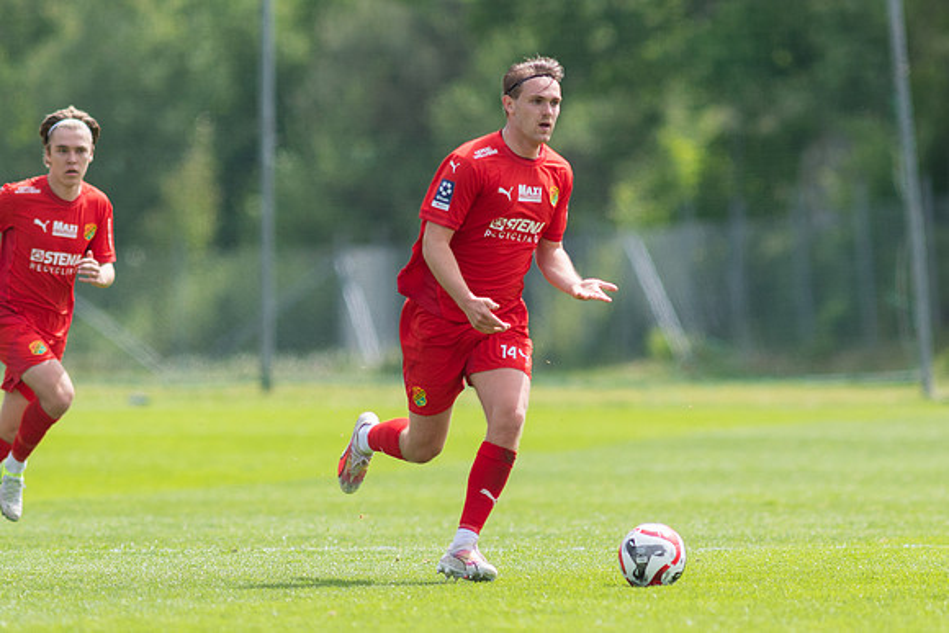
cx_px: 474
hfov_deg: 3.4
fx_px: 15820
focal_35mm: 600
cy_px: 316
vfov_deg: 2.3
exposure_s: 1/2500
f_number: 3.2
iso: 220
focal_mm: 300
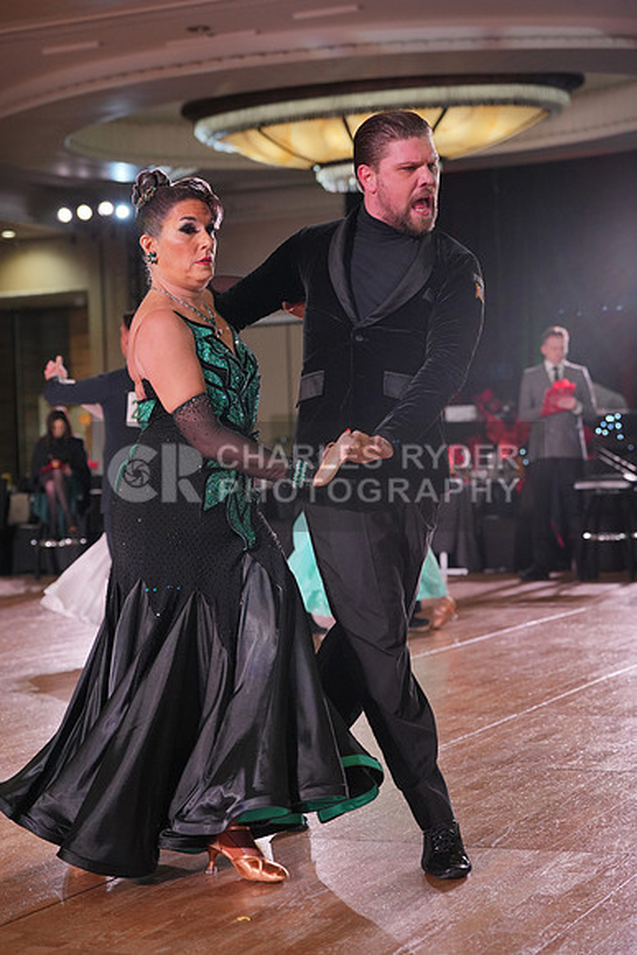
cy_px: 478
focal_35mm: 70
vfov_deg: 28.8
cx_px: 318
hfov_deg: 19.5
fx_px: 1857
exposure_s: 1/500
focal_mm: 70
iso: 1600
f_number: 4
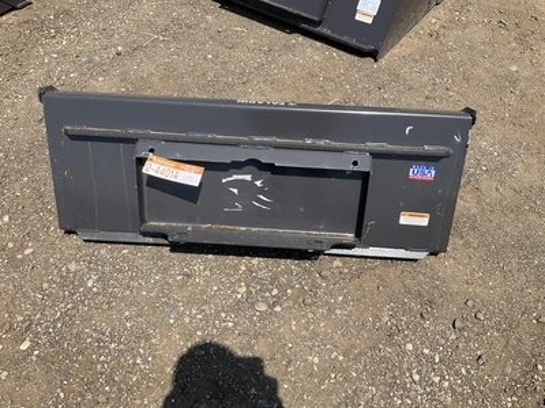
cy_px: 204
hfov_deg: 61.7
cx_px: 272
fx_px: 457
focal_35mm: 29
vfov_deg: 48.2
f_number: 1.8
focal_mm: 3
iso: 25
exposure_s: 1/1577
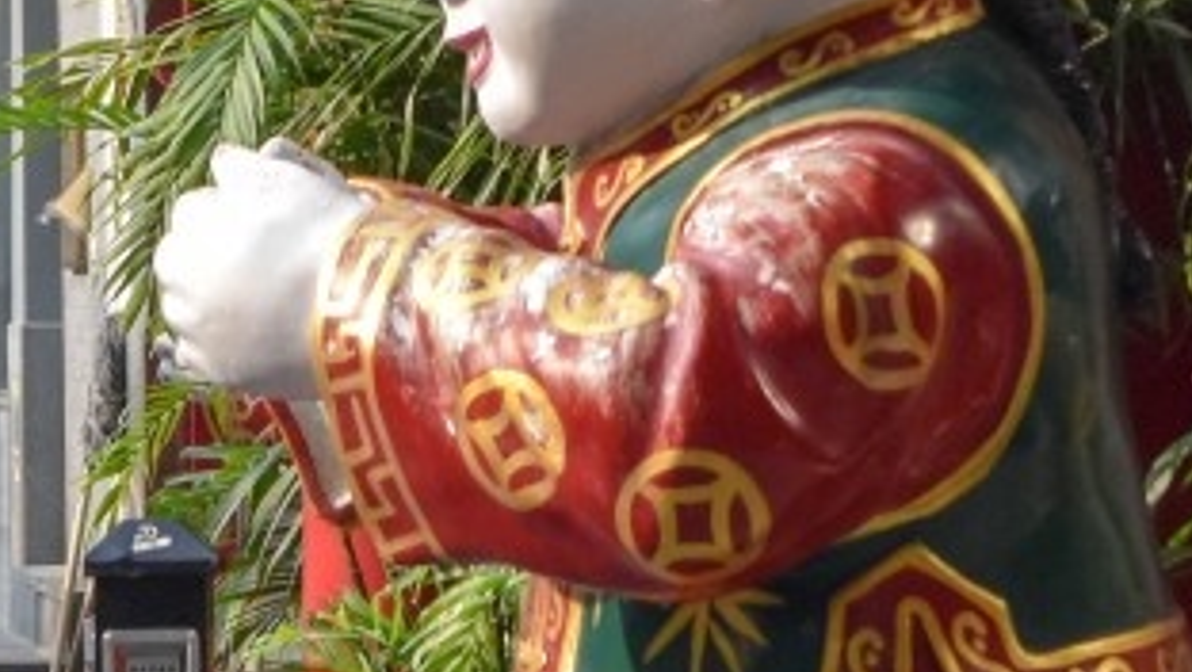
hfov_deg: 7.2
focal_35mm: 299
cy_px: 512
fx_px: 9451
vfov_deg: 4.1
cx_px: 424
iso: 640
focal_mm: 55
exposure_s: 1/1000
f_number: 5.6
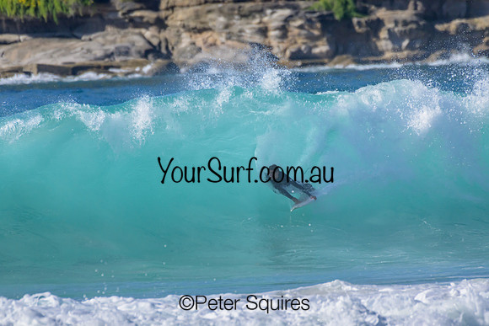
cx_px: 244
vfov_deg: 1.4
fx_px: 13586
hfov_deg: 2.1
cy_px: 163
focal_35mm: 1000
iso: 1100
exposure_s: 1/2000
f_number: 11
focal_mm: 1000
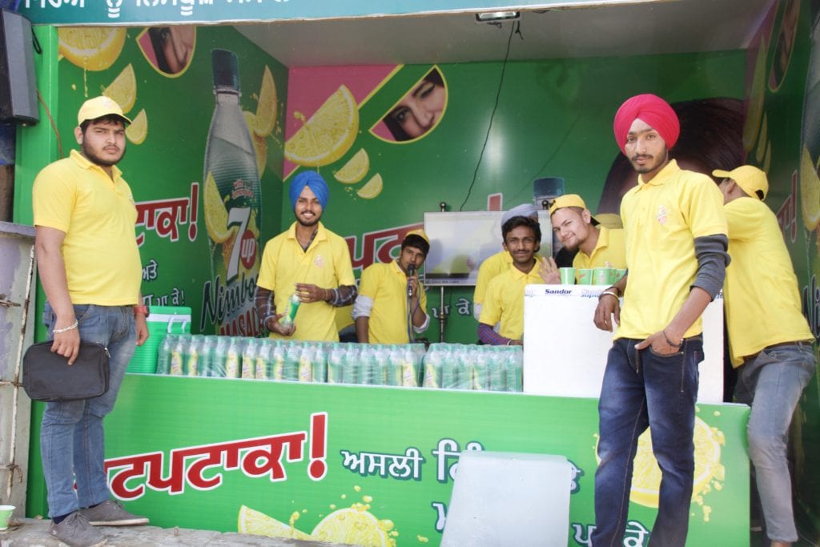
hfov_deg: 49.5
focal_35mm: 39
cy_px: 274
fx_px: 888
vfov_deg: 34.2
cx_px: 410
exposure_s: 1/125
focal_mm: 26
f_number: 7.1
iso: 200
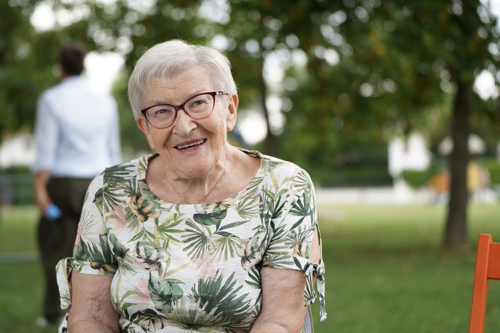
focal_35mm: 70
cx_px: 250
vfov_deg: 19.5
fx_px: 972
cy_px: 166
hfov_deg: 28.8
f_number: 2.8
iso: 100
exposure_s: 1/160
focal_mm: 70
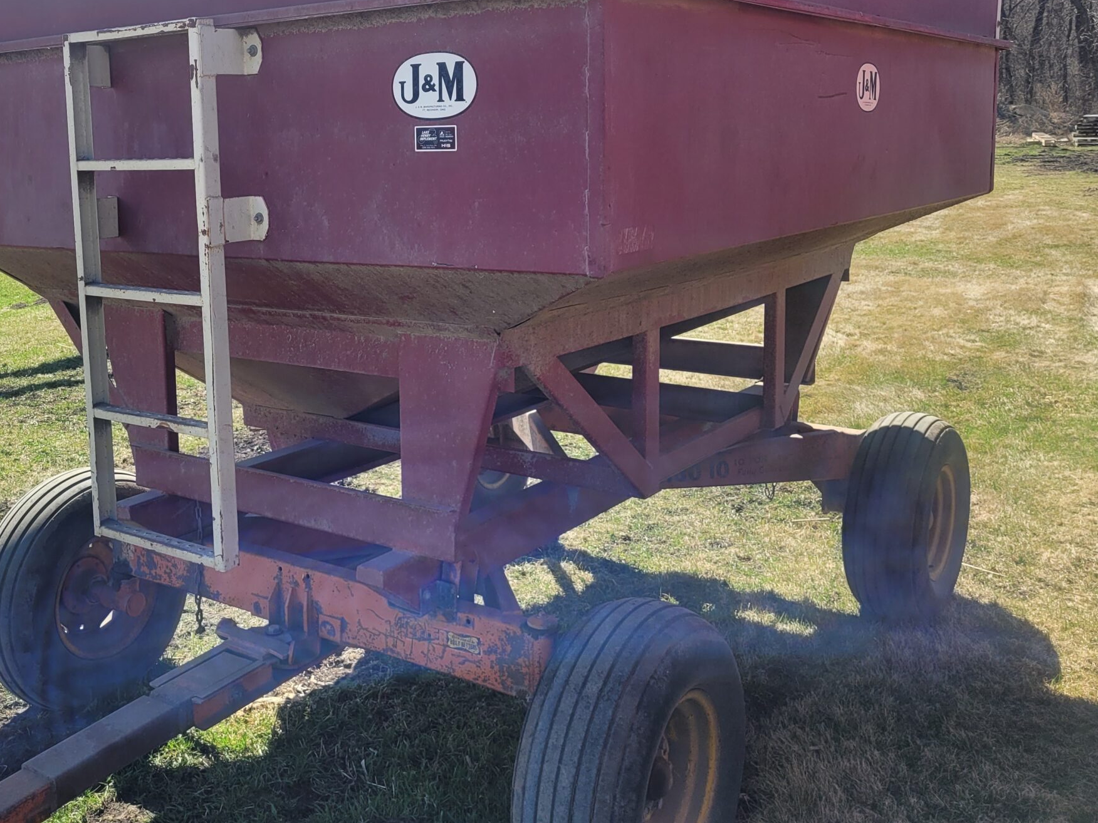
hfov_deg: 47.9
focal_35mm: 38
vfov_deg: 37.4
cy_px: 294
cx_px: 337
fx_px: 1205
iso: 40
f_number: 1.8
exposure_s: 1/1406
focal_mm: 5.4
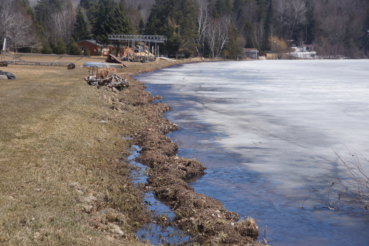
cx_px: 184
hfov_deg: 27.0
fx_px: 768
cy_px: 123
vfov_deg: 18.2
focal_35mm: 75
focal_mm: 50
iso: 100
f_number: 7.1
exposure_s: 1/160
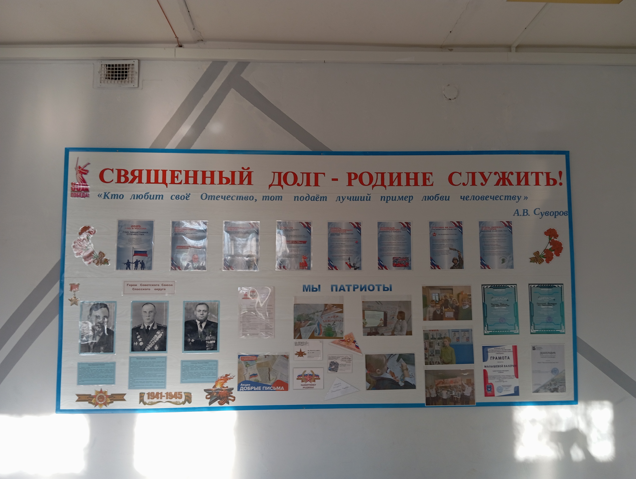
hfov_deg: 63.4
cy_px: 240
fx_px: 515
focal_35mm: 28
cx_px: 318
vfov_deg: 49.9
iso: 95
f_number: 1.8
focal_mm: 4.22
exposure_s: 1/50
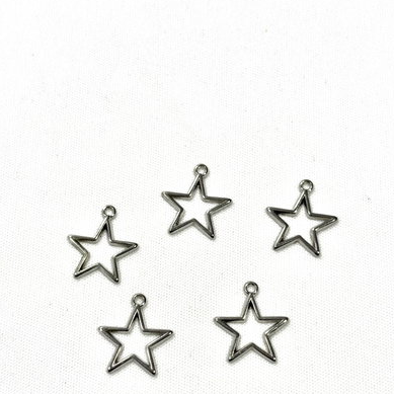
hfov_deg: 27.3
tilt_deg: -65.3
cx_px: 202
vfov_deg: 27.1
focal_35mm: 63
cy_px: 263
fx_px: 811
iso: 32
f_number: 1.6
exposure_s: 1/50
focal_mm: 5.96
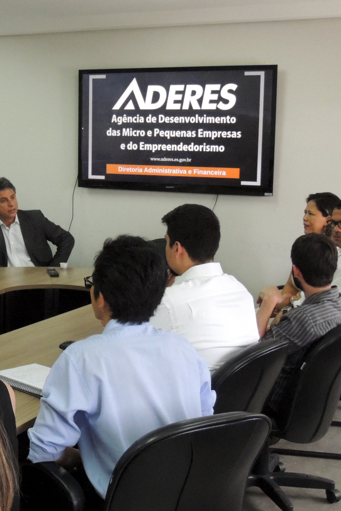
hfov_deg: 21.9
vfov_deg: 33.4
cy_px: 256
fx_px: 852
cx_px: 15
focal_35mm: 60
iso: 1600
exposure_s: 1/160
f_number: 3.4
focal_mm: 7.6
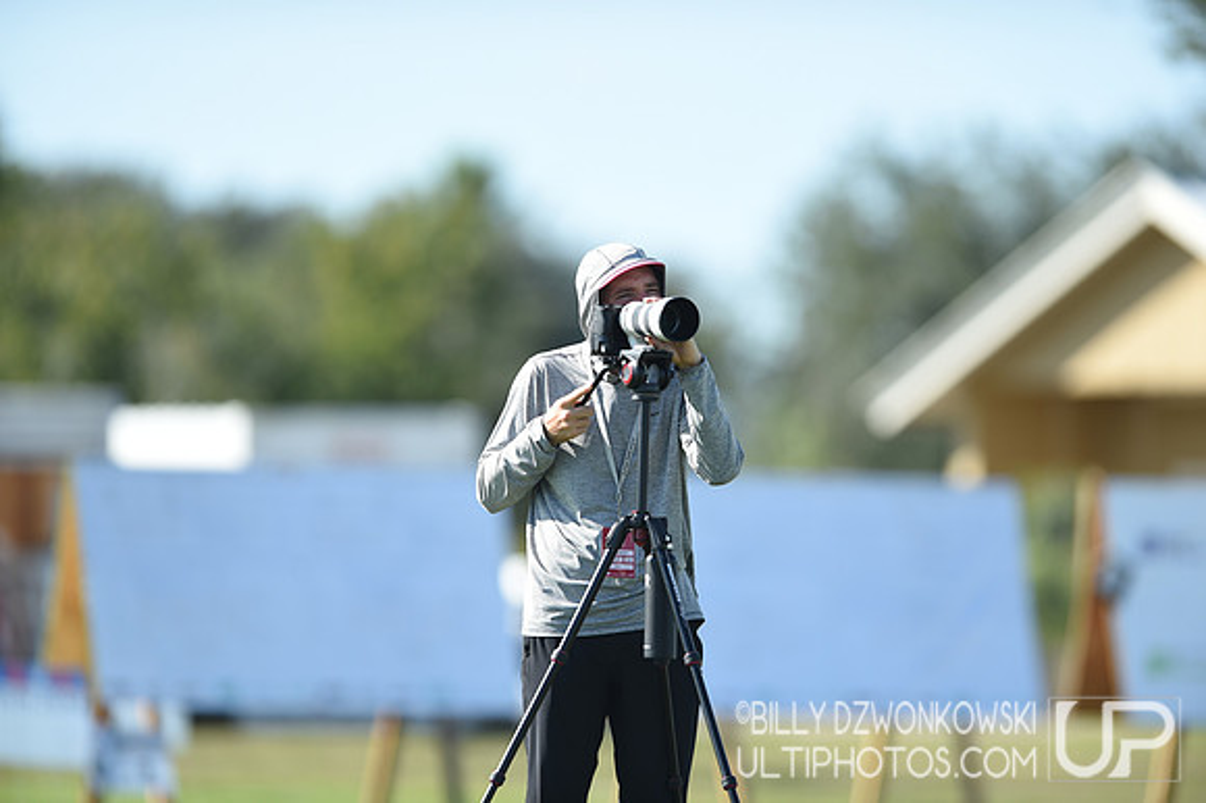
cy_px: 402
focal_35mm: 400
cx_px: 603
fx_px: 13392
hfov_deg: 5.2
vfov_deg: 3.4
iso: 100
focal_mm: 400
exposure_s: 1/800
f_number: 3.5
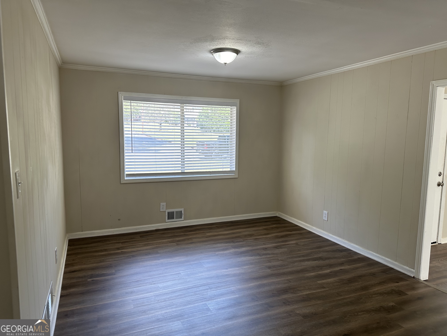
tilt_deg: -6.7
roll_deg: -0.3
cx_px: 224
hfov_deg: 71.6
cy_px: 168
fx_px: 310
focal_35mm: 24
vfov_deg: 56.8
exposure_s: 1/156
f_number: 1.78
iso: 125
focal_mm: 6.86
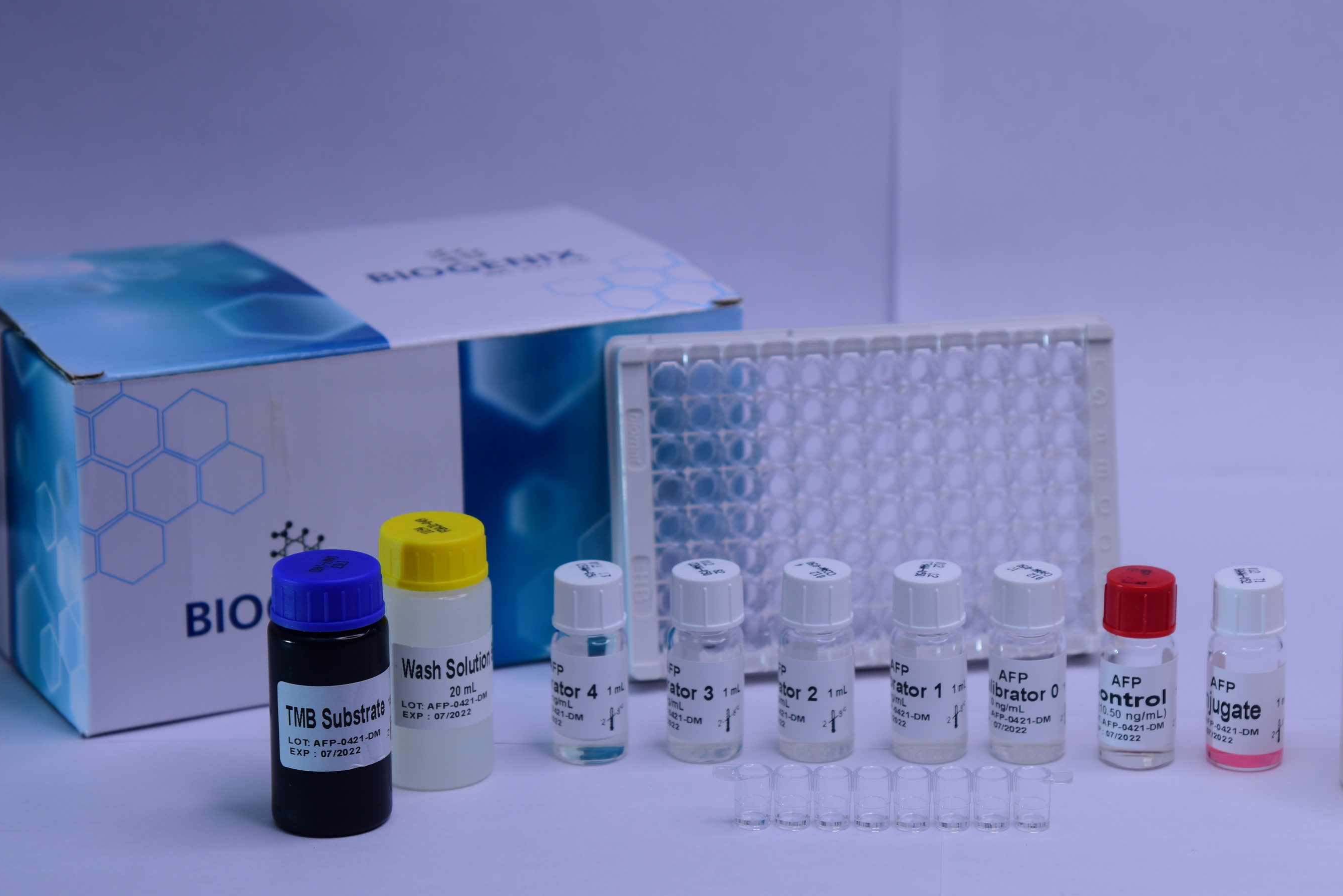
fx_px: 5000
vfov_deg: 10.2
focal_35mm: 134
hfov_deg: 15.3
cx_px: 788
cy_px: 441
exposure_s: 1/160
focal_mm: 98
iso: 250
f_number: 5.6
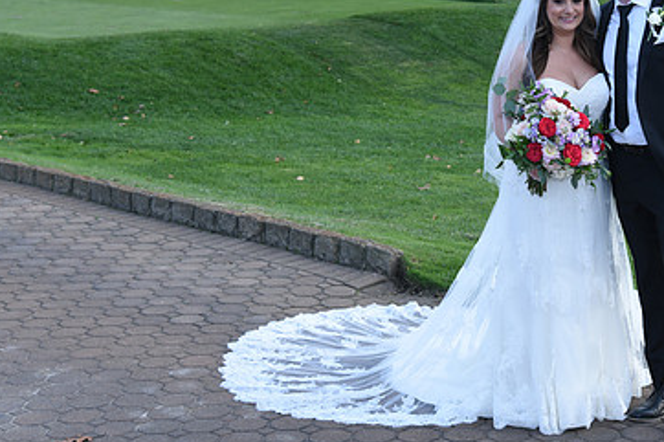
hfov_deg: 21.8
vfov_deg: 14.6
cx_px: 481
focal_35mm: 93
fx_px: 1714
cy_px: 116
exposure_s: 1/125
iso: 400
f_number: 5.6
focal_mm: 58
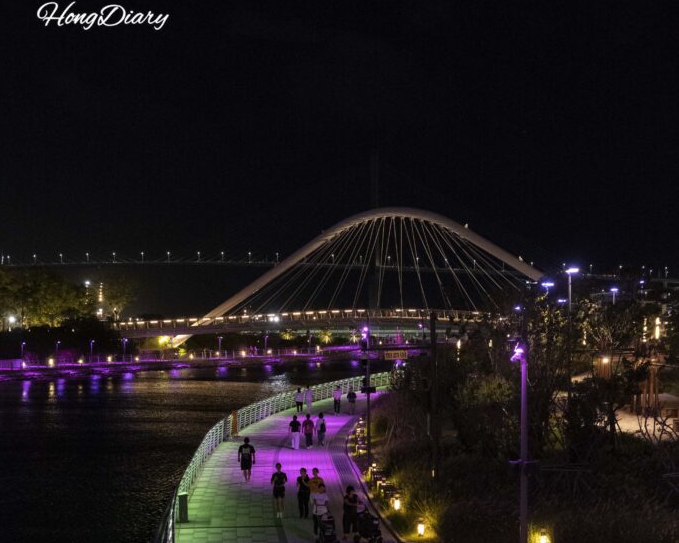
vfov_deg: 20.0
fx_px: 1507
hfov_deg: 25.4
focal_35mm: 75
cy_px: 490
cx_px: 338
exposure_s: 1/60
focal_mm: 53
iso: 12800
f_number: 5.6
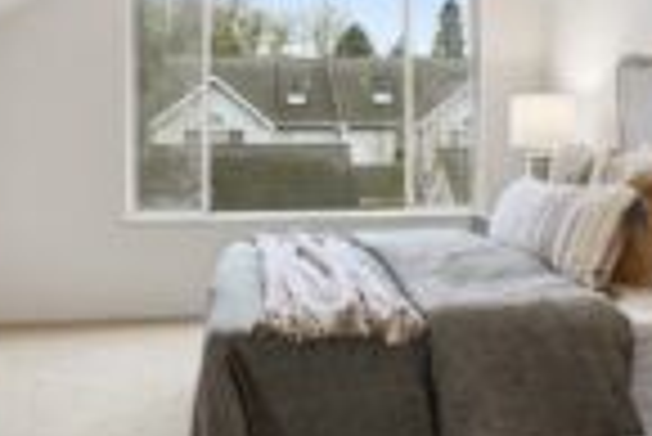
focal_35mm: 44
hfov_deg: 44.2
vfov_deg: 30.2
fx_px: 798
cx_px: 396
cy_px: 128
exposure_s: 1/15
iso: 100
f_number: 11
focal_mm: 16
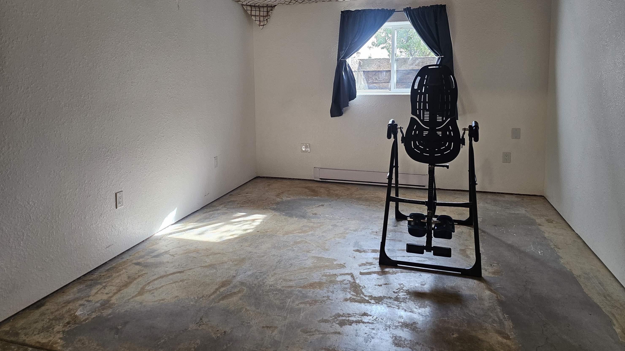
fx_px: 431
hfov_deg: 71.9
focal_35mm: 26
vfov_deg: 43.9
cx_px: 304
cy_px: 124
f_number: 1.7
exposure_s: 1/180
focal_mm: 6.3
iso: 250
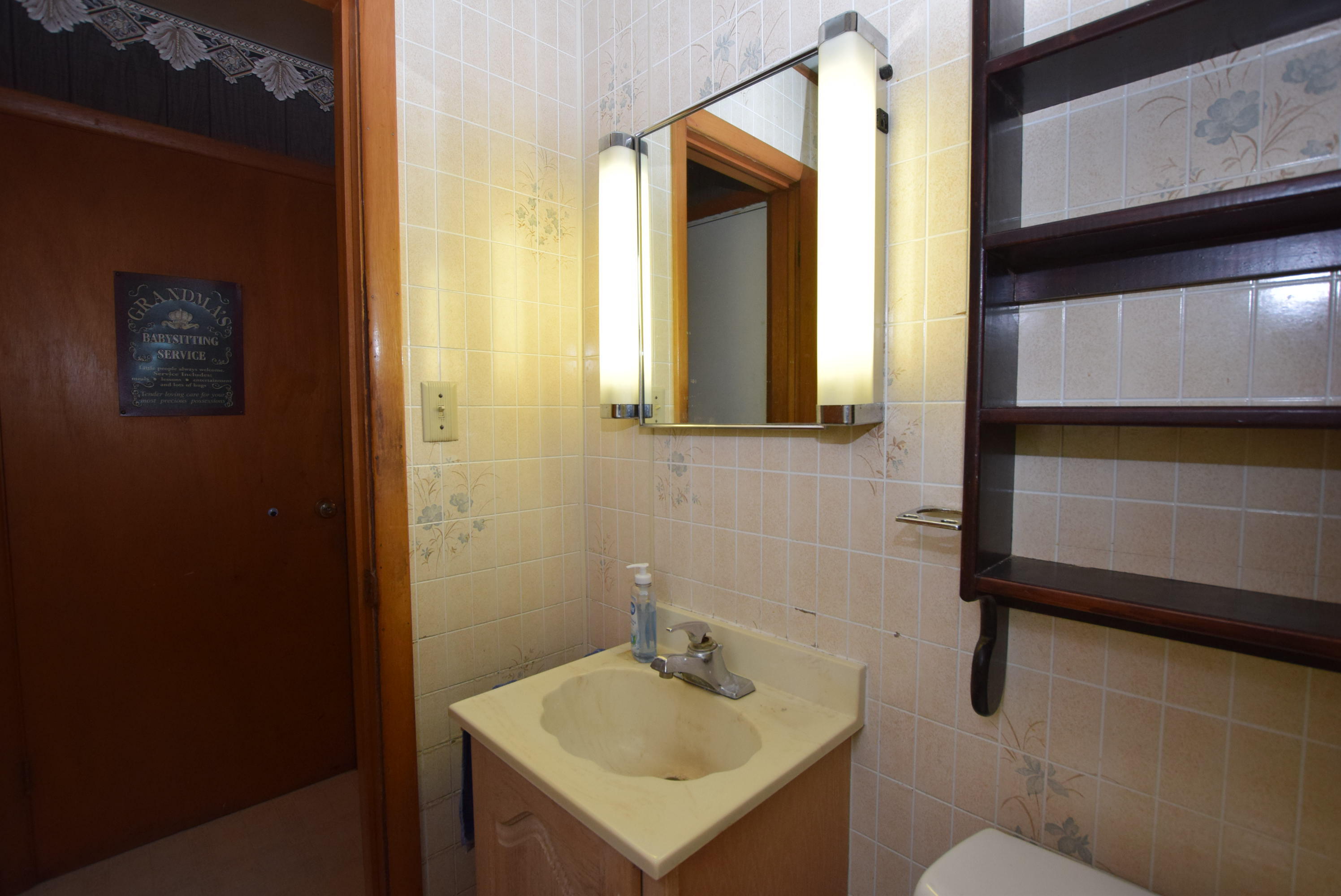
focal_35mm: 15
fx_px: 559
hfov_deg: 100.3
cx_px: 670
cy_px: 448
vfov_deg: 77.4
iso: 800
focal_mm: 10
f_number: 5
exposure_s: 1/100
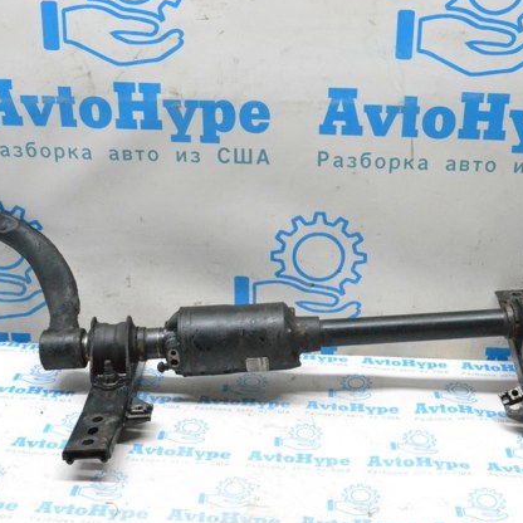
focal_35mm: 51
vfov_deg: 33.4
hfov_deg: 33.3
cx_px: 306
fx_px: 872
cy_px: 262
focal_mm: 26
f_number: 10
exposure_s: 1/125
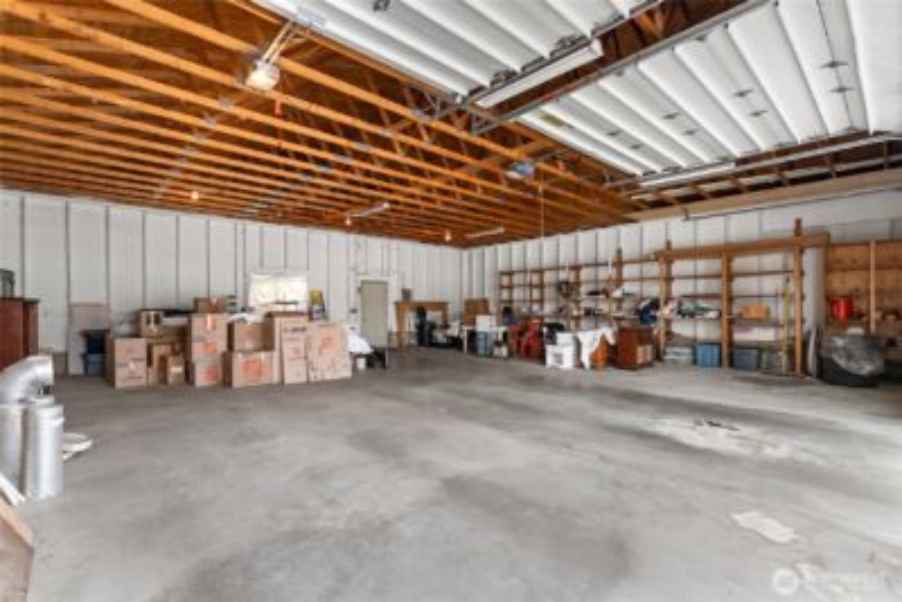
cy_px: 301
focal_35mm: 16
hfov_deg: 98.5
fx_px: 388
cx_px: 451
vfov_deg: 75.5
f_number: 6.3
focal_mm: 15.5
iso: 400
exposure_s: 1/15
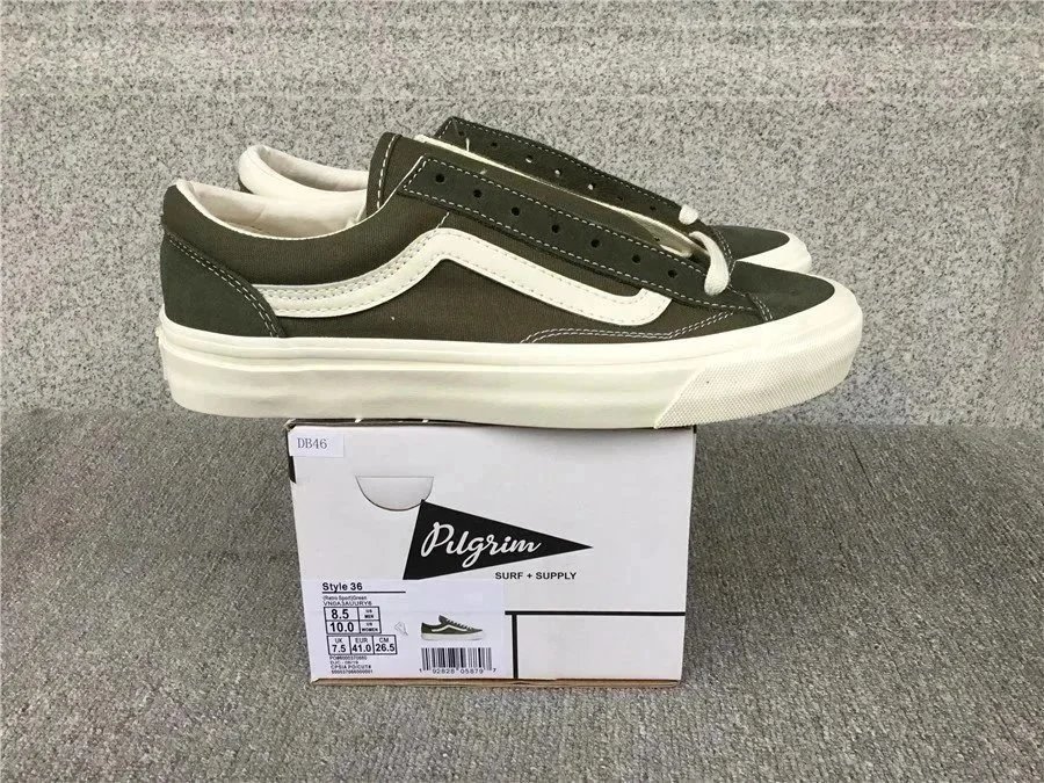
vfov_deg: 45.4
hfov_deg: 58.4
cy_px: 392
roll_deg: +0.0
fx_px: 935
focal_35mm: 31
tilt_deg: -19.3
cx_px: 522
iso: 25
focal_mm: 3.3
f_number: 2.4
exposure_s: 1/50
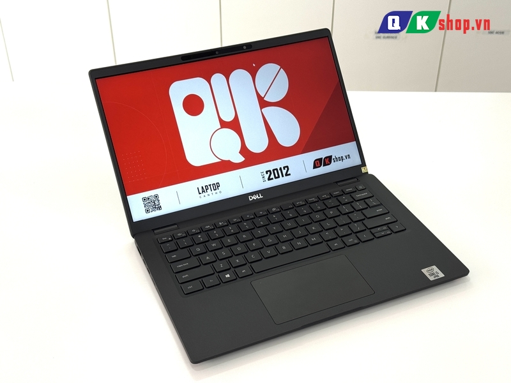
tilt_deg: -34.9
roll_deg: +1.8
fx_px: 709
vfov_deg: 30.3
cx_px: 256
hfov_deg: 39.7
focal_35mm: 48
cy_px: 192
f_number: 1.78
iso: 64
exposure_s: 1/174
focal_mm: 6.76
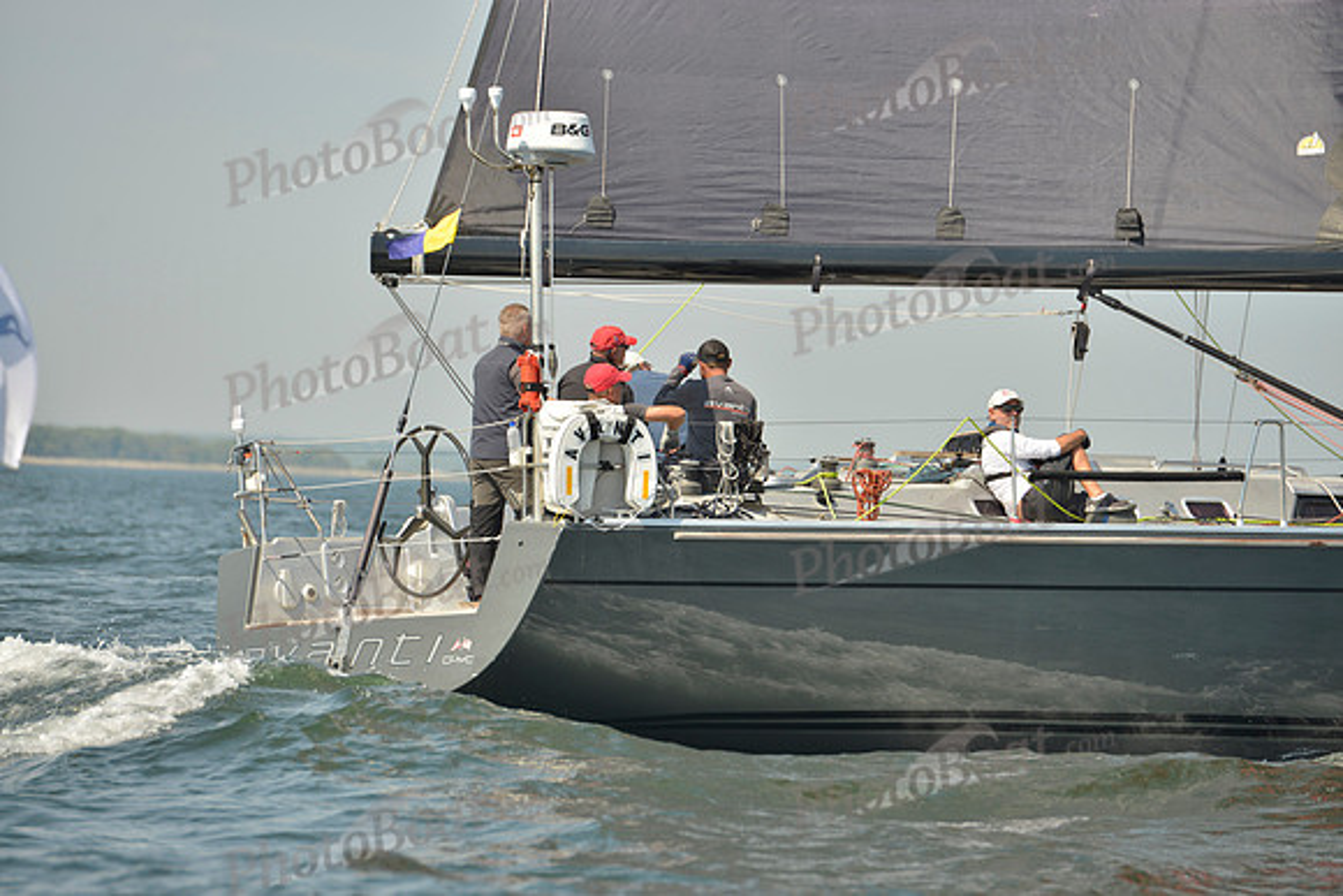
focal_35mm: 200
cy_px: 448
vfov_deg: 6.9
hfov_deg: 10.3
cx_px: 672
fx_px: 7463
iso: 200
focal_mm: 200
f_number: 5.6
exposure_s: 1/1250
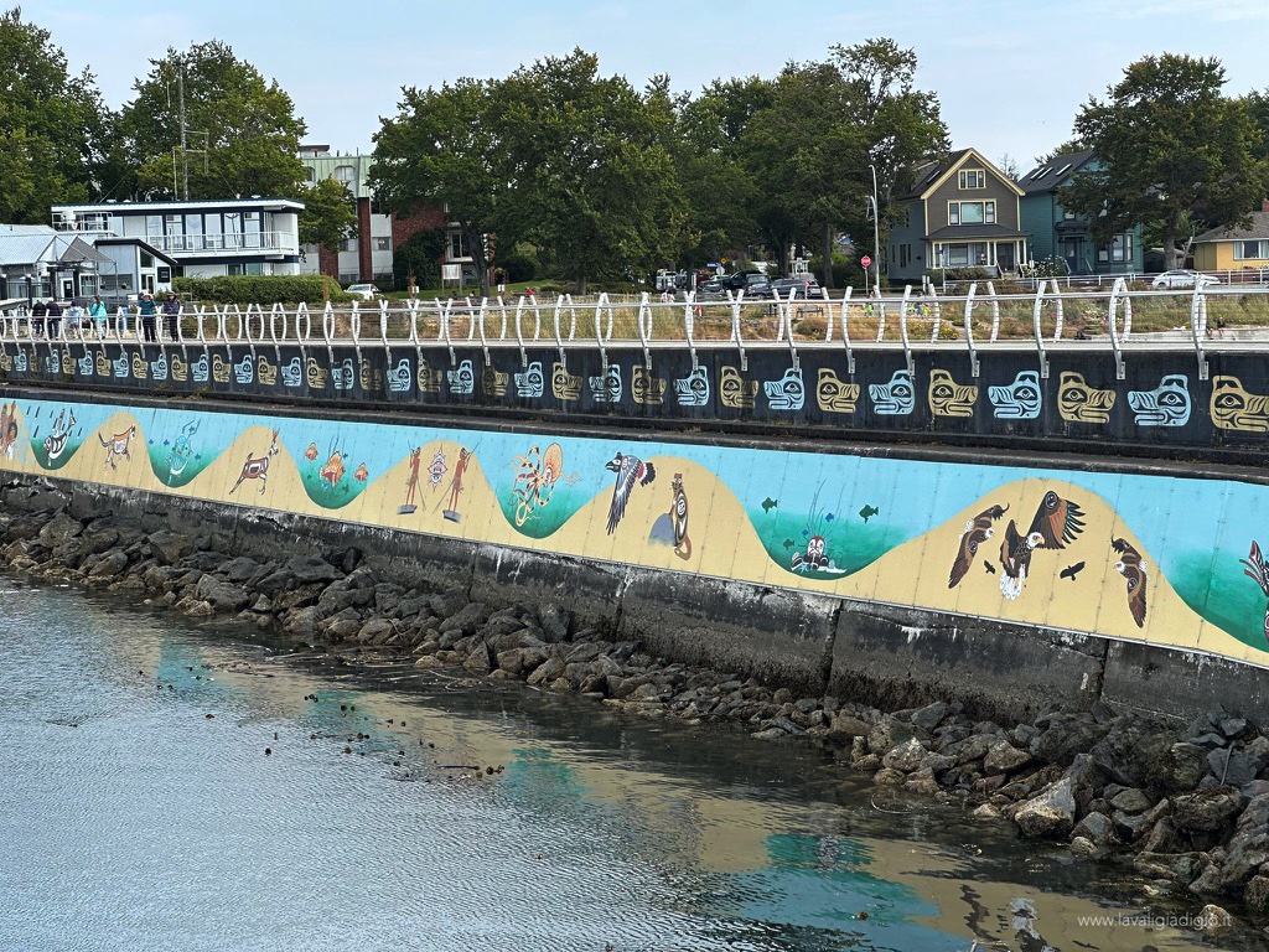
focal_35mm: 77
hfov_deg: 25.3
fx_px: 2823
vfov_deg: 19.1
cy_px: 476
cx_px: 634
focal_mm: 9
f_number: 2.8
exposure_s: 1/369
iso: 32
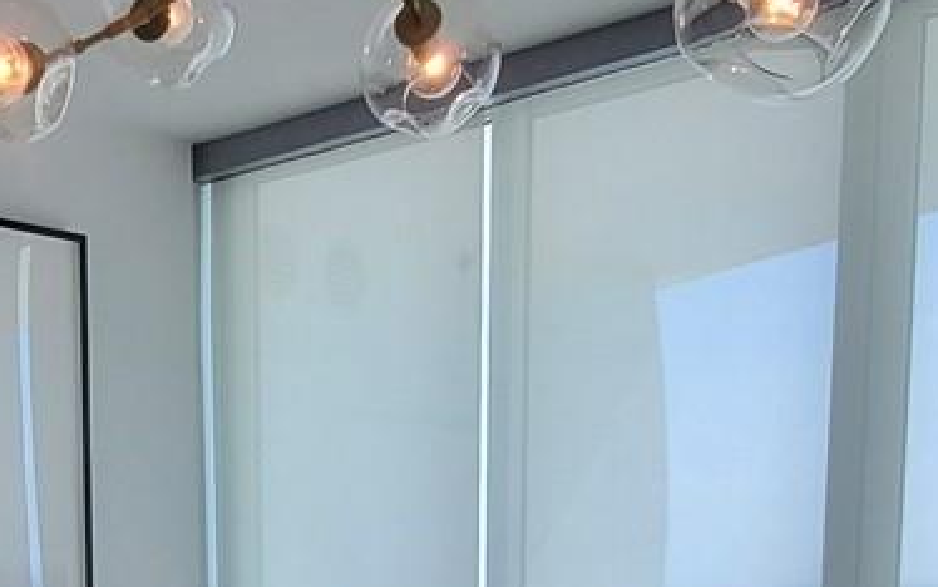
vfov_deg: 19.5
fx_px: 1509
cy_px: 845
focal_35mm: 59
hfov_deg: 32.2
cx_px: 30
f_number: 2.2
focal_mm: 1.8
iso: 50
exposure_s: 1/130
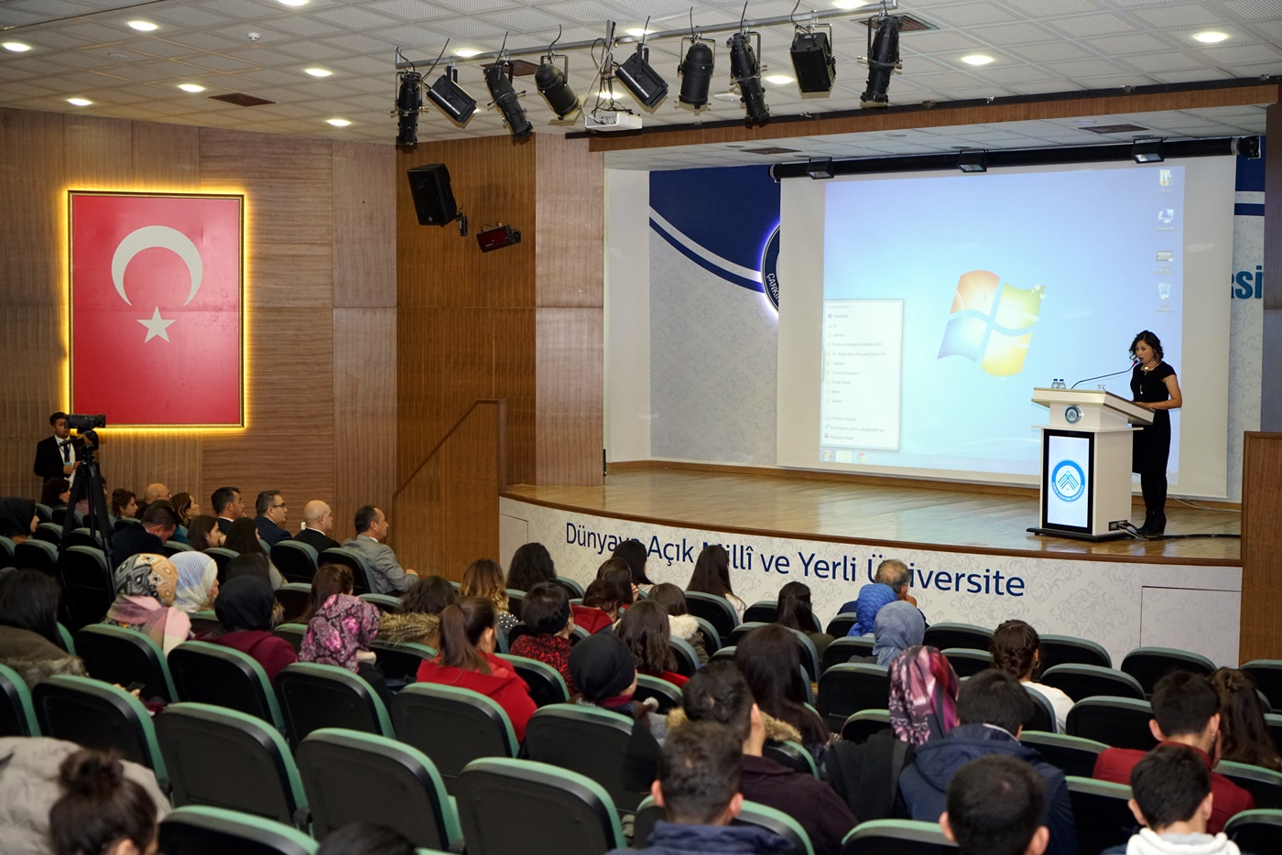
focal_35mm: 47
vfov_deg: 28.7
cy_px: 428
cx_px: 641
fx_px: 1674
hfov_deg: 41.9
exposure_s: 1/160
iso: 3200
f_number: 4
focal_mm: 47
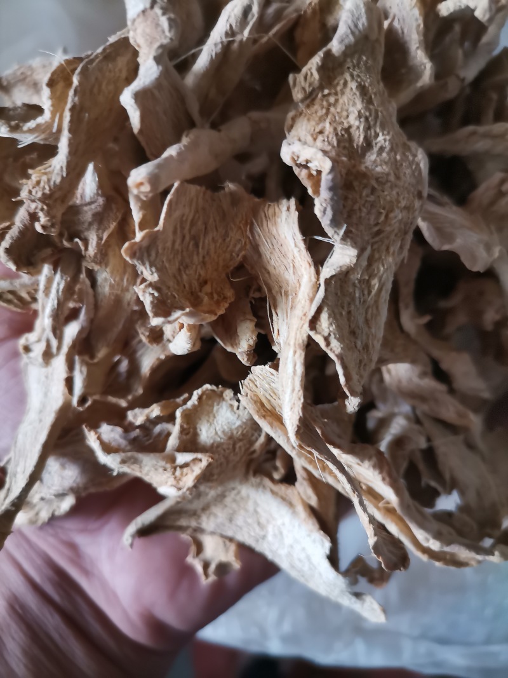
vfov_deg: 67.3
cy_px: 339
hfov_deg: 53.1
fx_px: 509
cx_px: 254
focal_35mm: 26
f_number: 1.8
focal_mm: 5.4
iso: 500
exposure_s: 1/25
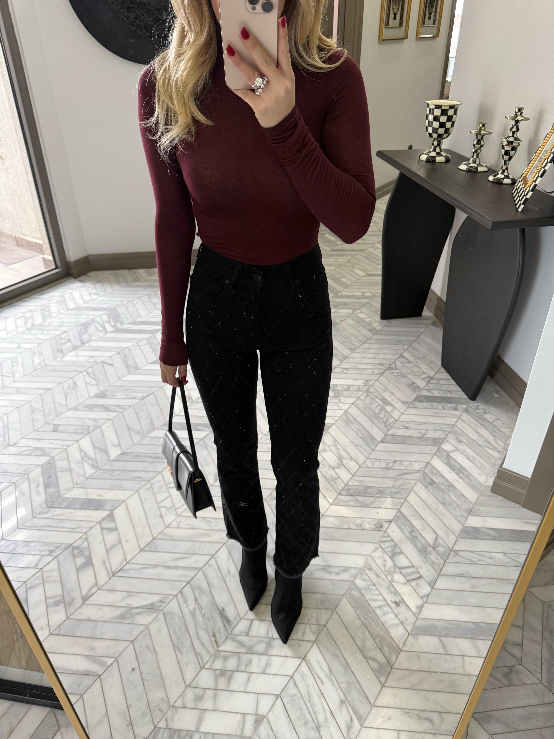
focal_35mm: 24
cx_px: 277
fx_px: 512
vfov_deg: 71.6
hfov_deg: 56.8
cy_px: 370
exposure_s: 1/60
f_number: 1.78
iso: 250
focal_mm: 6.76
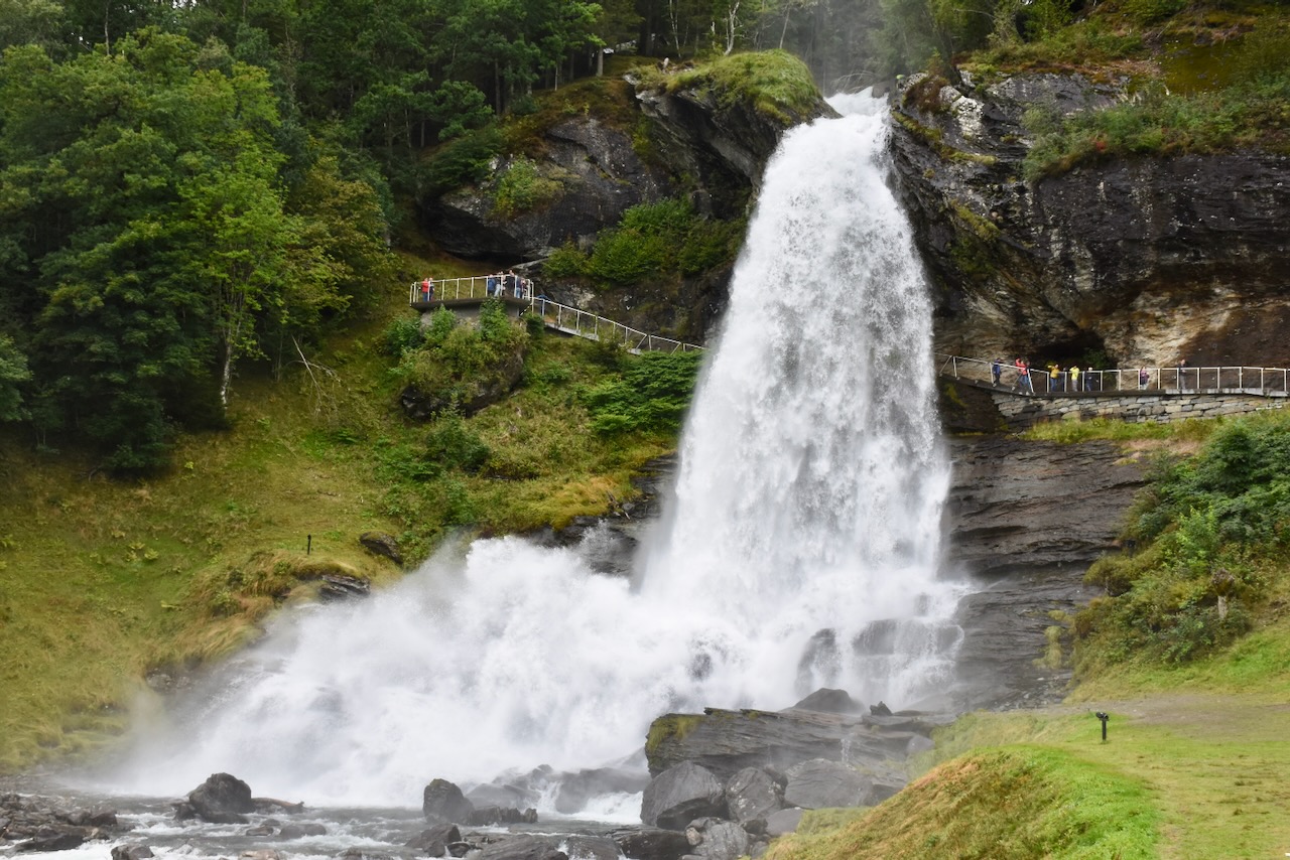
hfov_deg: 38.9
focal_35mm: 51
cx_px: 645
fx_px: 1828
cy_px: 430
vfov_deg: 26.5
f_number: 9
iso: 400
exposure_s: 1/320
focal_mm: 34
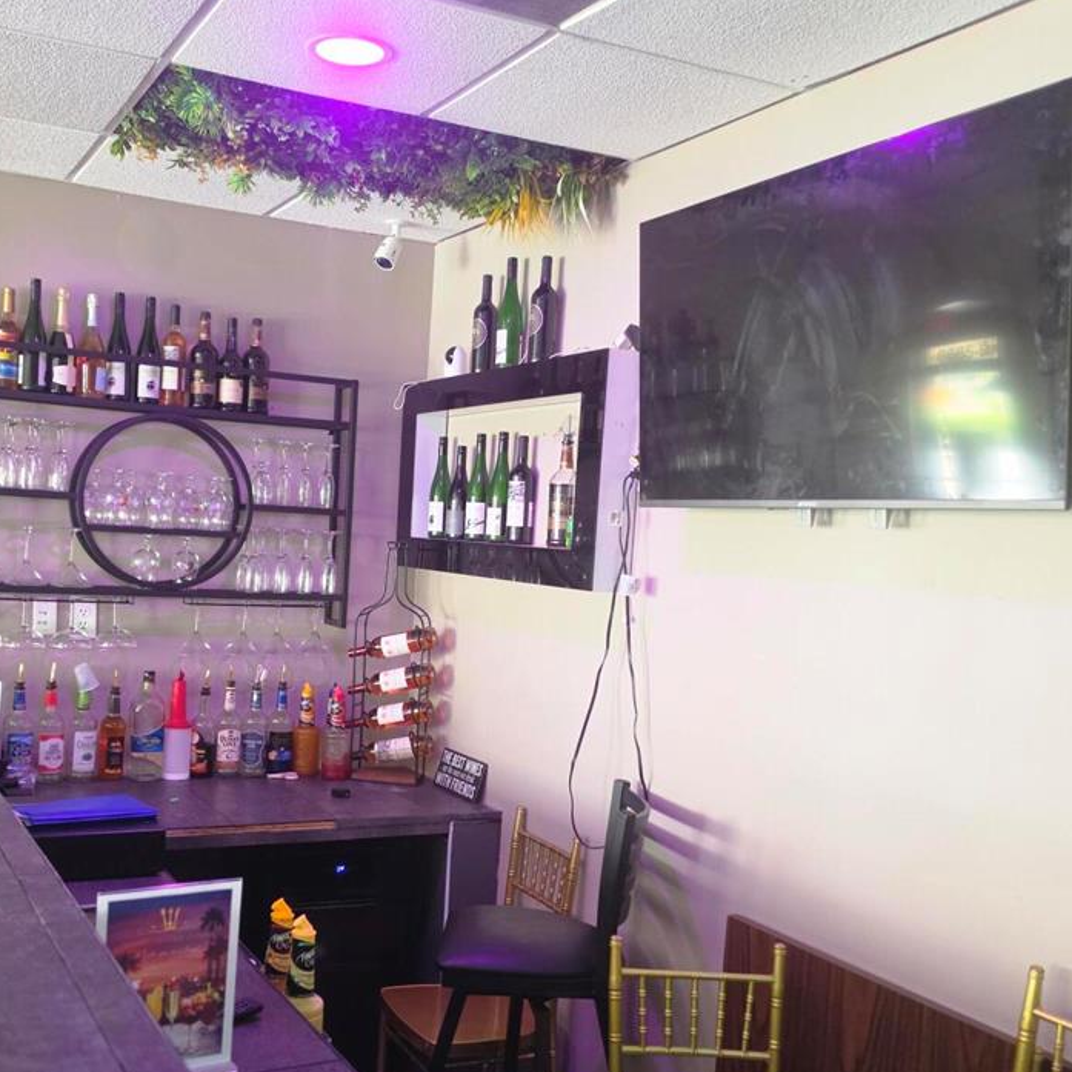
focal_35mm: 35
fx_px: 1226
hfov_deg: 46.9
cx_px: 411
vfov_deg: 47.1
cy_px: 615
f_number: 1.4
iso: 400
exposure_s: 1/120
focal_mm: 6.5
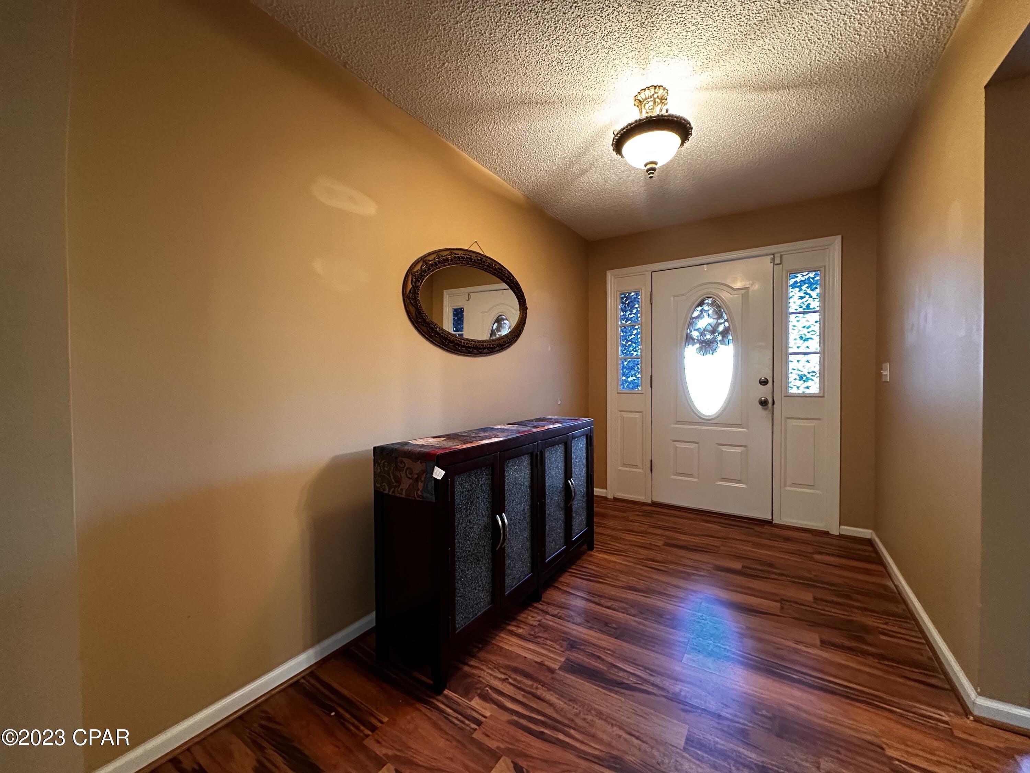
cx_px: 515
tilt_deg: -0.6
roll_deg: +0.6
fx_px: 417
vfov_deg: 85.7
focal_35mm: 14
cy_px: 386
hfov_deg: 102.1
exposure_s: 1/60
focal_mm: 2.22
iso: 640
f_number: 2.2
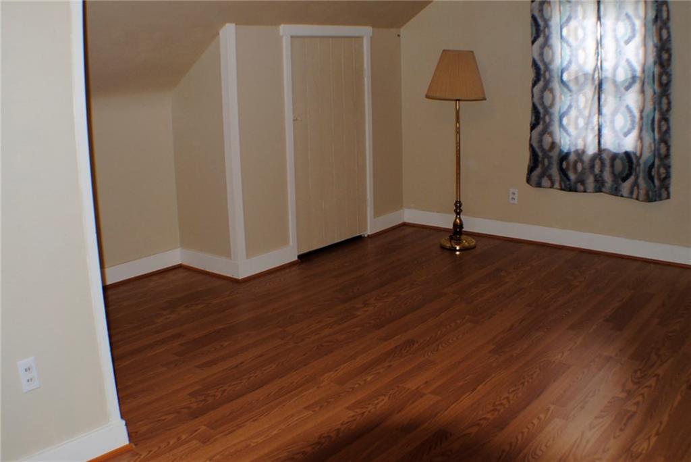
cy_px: 231
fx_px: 749
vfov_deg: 34.3
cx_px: 346
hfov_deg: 49.5
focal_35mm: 39
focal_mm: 26
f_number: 4.2
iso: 200
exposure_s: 1/60
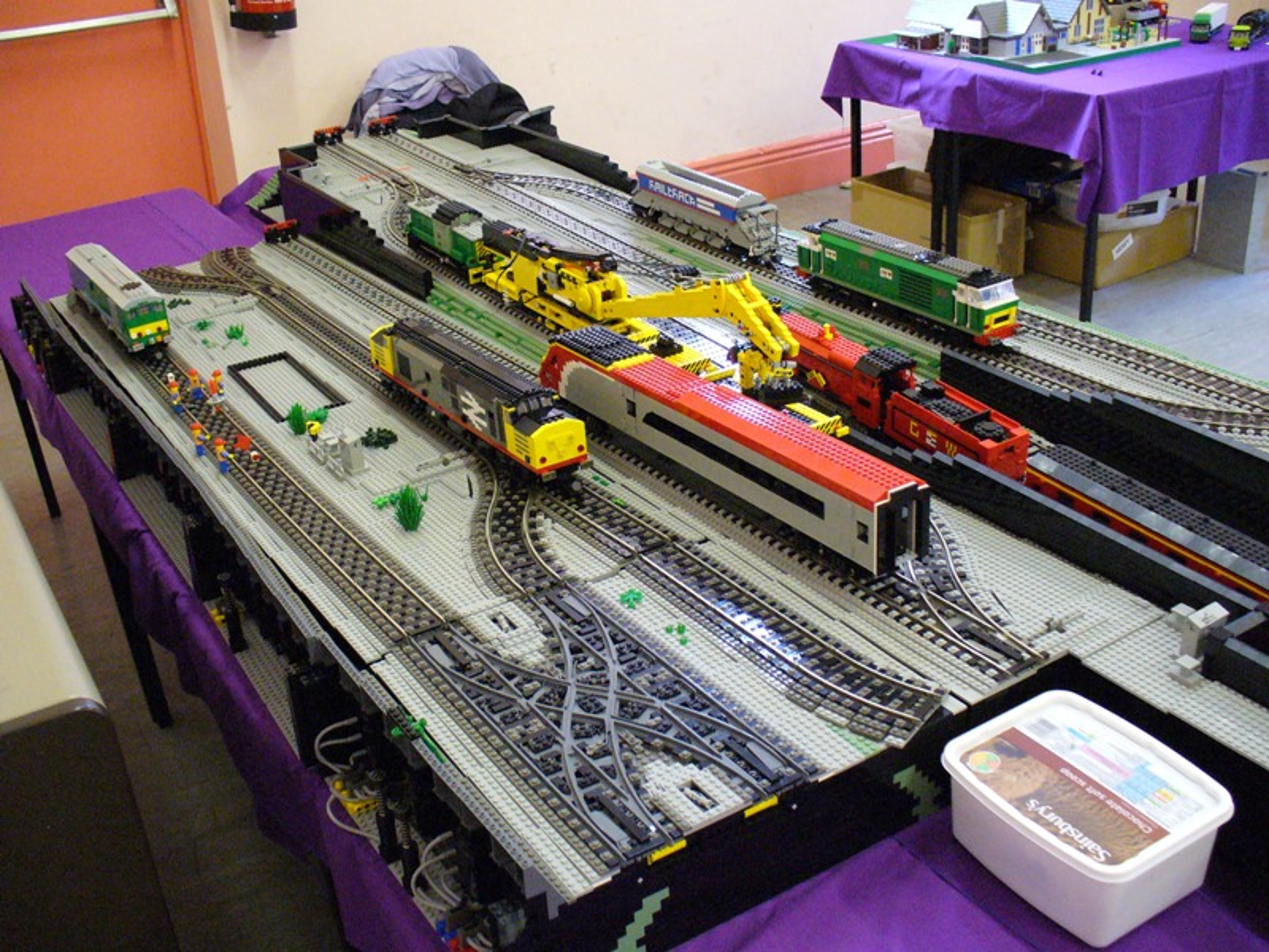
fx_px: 1356
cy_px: 476
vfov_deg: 38.7
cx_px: 634
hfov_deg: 50.1
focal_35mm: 37
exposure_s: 1/25
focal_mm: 6.1
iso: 400
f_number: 2.8
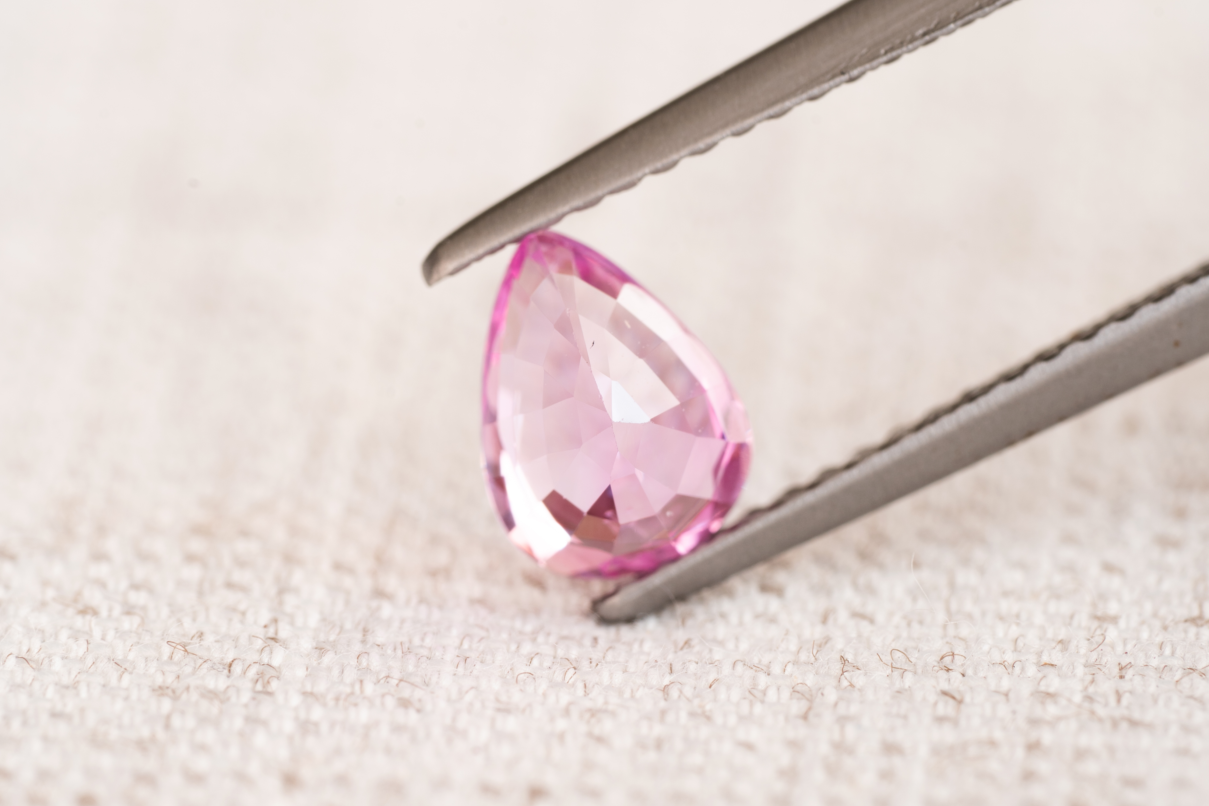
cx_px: 605
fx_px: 4567
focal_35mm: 136
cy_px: 397
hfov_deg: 15.1
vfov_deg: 10.1
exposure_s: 1/6
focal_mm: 90
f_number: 8
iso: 100
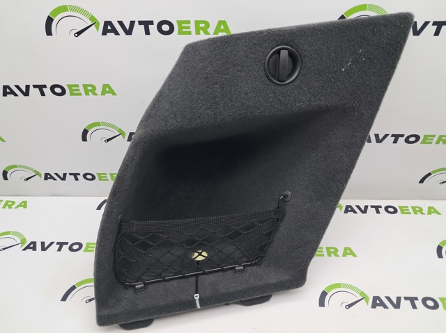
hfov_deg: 65.4
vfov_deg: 51.3
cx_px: 223
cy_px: 166
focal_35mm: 27
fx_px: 348
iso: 50
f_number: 1.8
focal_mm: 4
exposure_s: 1/50
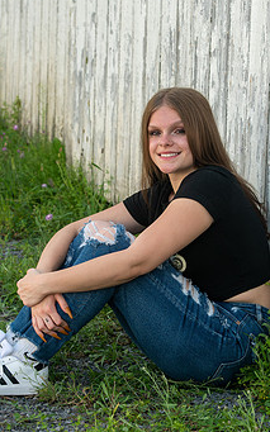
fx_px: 1590
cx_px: 151
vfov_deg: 15.5
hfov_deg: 9.7
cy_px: 226
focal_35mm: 135
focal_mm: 78
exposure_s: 1/250
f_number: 6.3
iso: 400
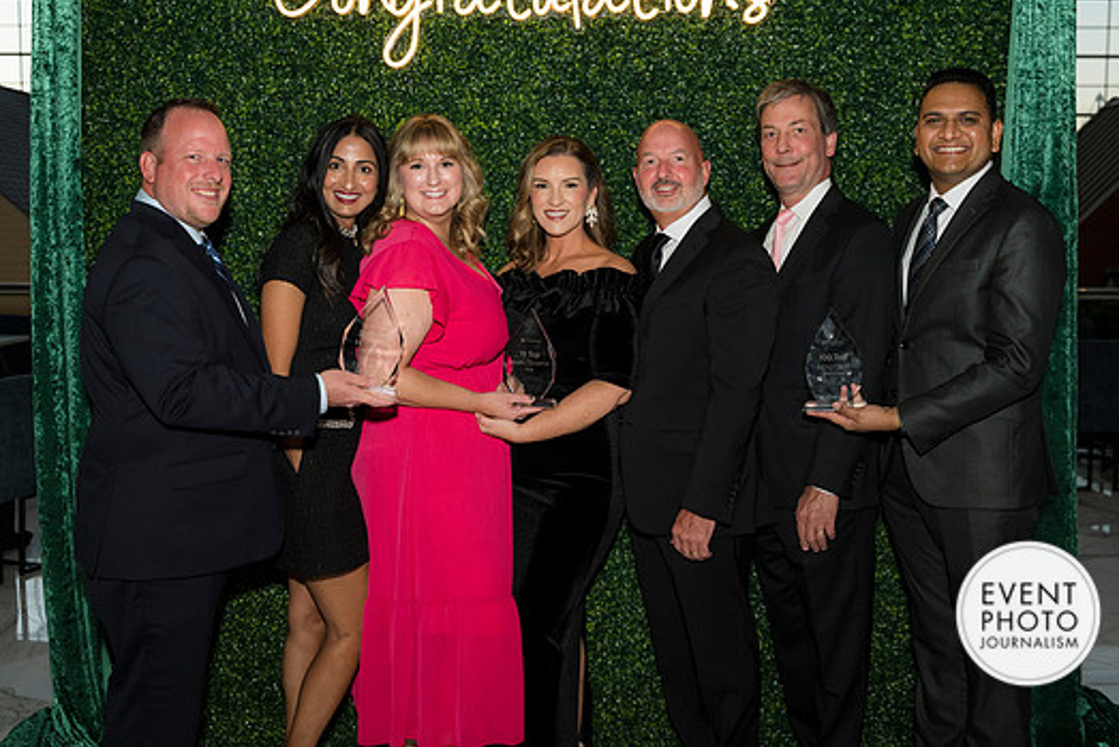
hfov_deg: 47.4
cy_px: 341
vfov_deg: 32.6
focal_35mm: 41
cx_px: 552
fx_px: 1275
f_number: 5
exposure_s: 1/160
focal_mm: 37
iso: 500
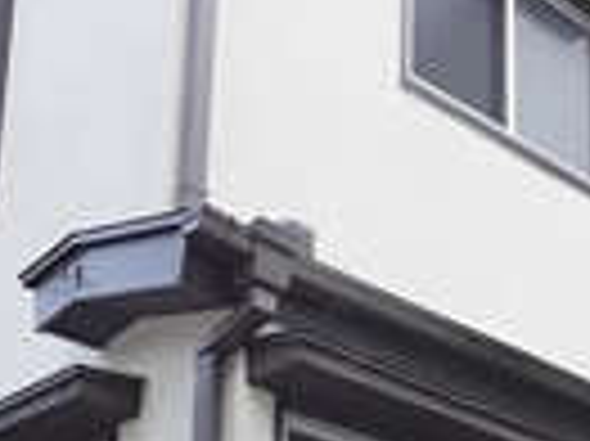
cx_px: 378
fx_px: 1499
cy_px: 562
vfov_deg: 16.0
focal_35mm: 88
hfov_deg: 22.2
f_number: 4.5
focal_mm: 9
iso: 200
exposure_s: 1/200
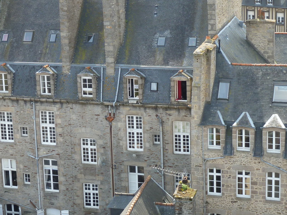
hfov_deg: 20.5
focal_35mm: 95
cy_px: 86
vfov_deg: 15.6
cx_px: 79
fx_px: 788
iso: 80
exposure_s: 1/160
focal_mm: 9.7
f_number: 3.9
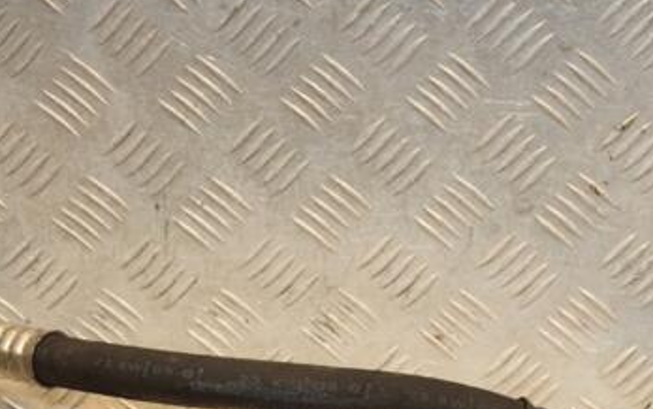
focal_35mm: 132
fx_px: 2350
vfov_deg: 9.9
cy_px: 362
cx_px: 406
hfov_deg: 15.8
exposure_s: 1/200
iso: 800
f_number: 5.6
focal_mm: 50
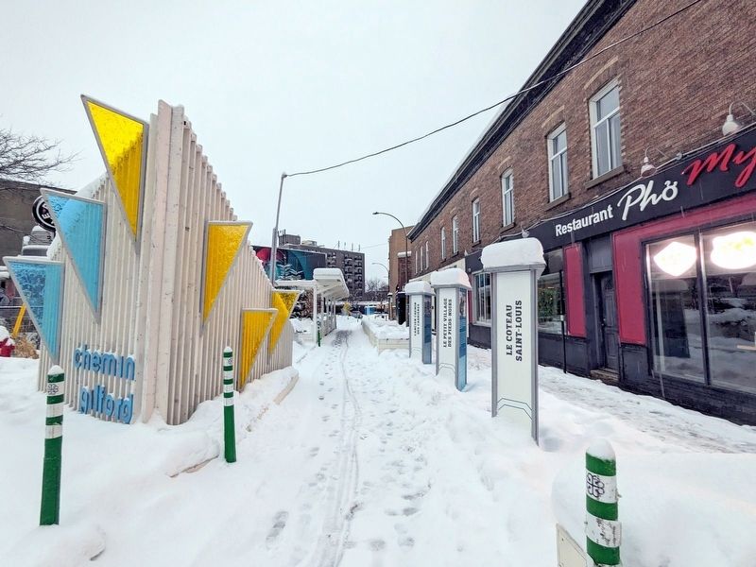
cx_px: 378
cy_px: 284
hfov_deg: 94.5
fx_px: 349
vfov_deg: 78.1
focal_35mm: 16
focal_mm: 2.22
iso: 75
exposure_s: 1/37
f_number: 2.2
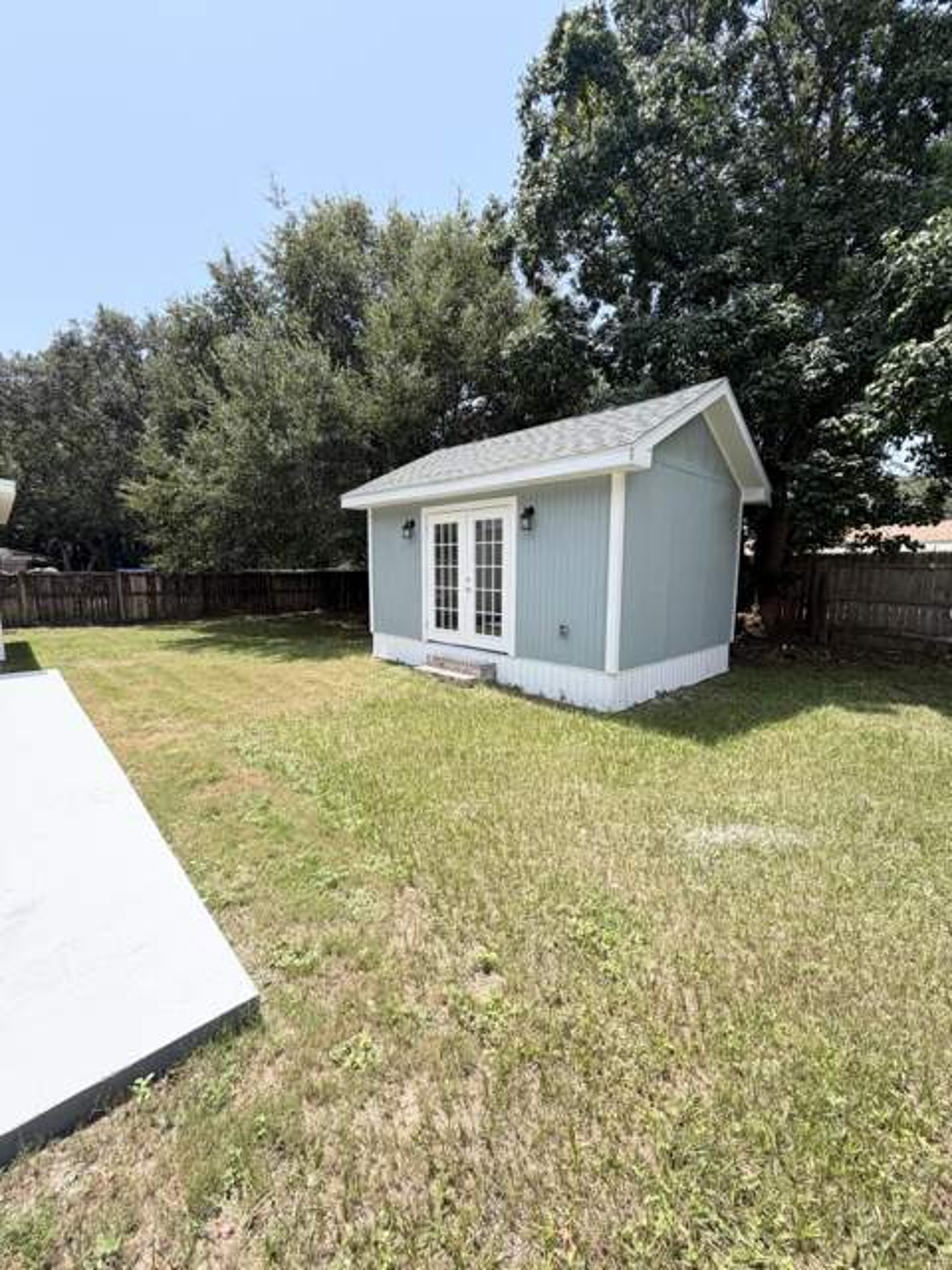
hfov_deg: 85.7
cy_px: 635
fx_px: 513
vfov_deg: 102.1
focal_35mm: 14
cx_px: 476
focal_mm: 2.22
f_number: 2.2
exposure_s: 1/770
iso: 32
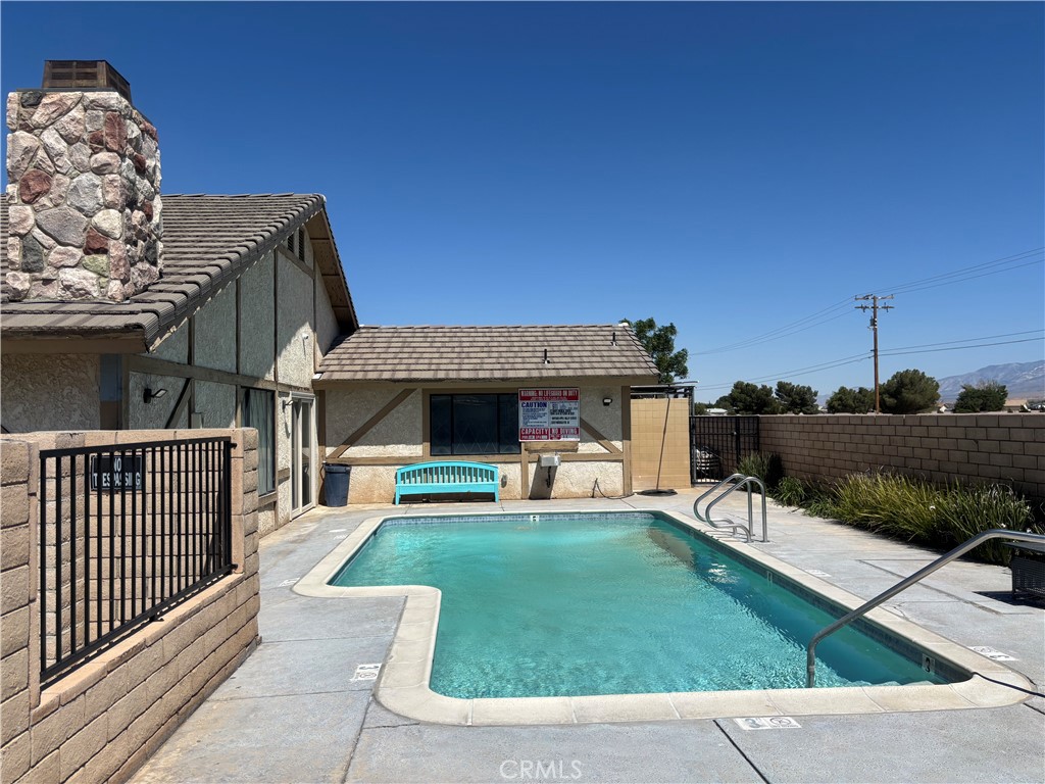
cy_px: 392
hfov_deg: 67.3
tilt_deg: +1.2
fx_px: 785
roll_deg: +1.1
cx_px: 522
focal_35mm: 26
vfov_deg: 53.1
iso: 50
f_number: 1.6
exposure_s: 1/5952
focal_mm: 5.96
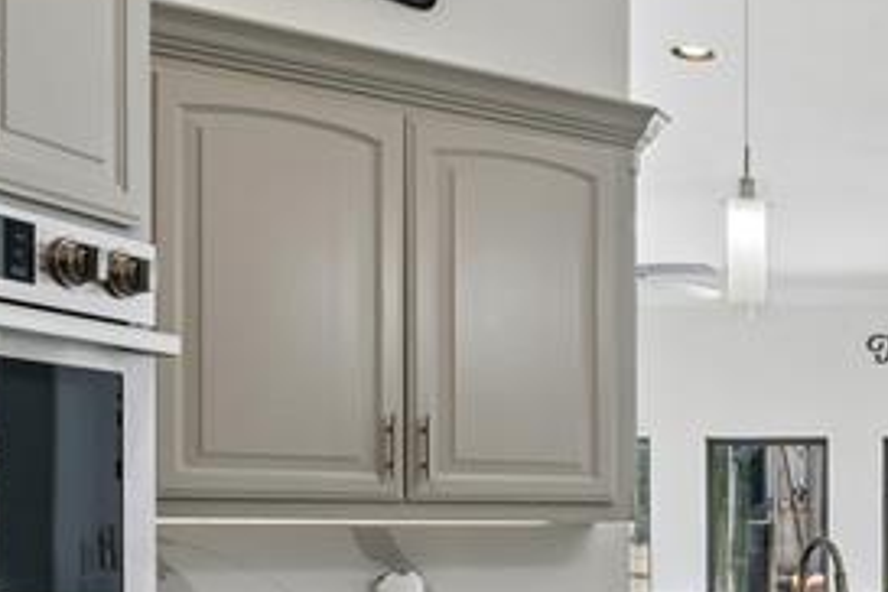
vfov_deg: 22.1
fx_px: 1480
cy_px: 540
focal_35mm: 60
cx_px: 1205
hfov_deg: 27.1
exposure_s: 1/40
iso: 200
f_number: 8
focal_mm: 16
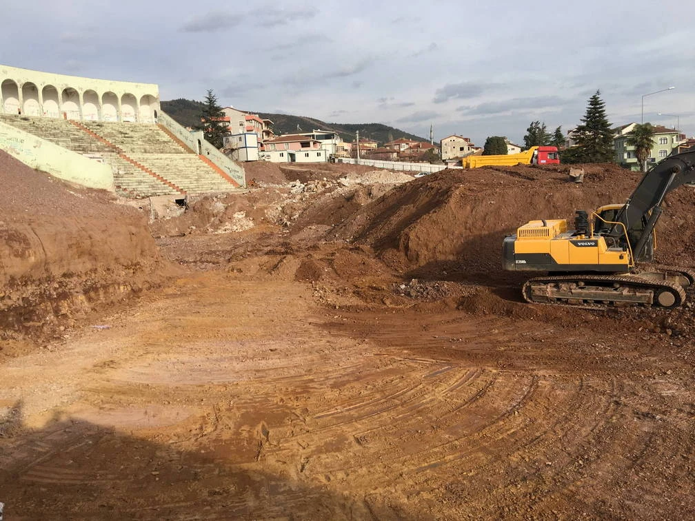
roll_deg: +2.5
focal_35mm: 29
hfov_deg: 61.7
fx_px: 582
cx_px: 348
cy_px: 260
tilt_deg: -4.8
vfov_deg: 48.2
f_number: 2.2
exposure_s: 1/962
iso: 25
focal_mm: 4.15
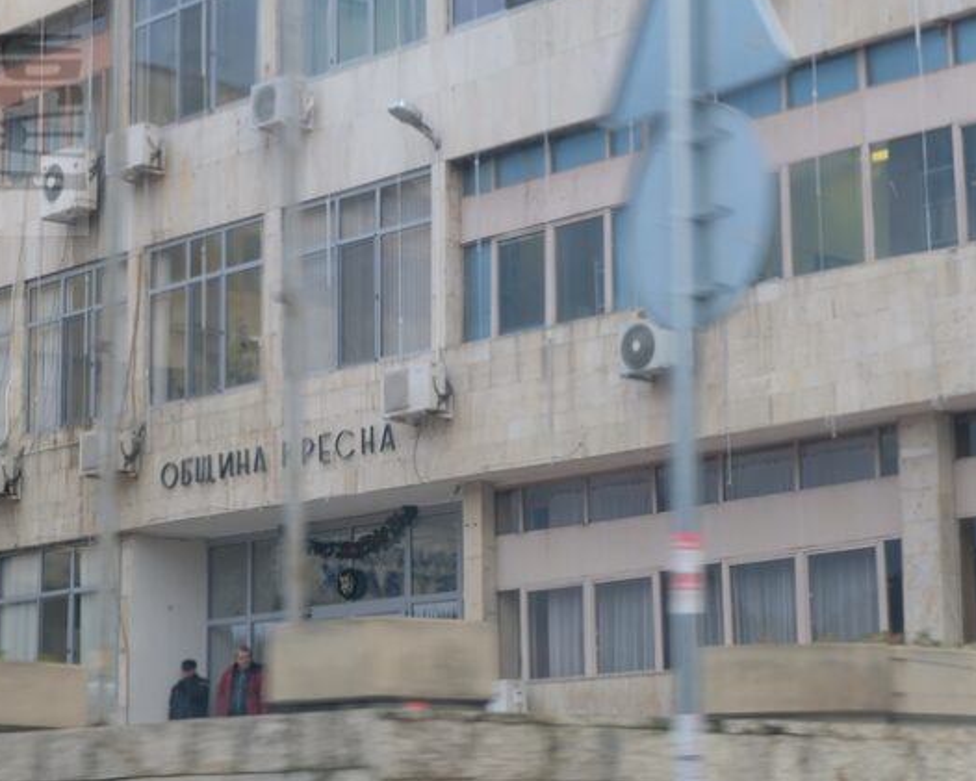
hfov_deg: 20.5
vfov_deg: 16.5
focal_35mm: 93
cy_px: 378
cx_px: 366
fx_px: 2687
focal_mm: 50
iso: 640
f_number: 5.6
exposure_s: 1/60
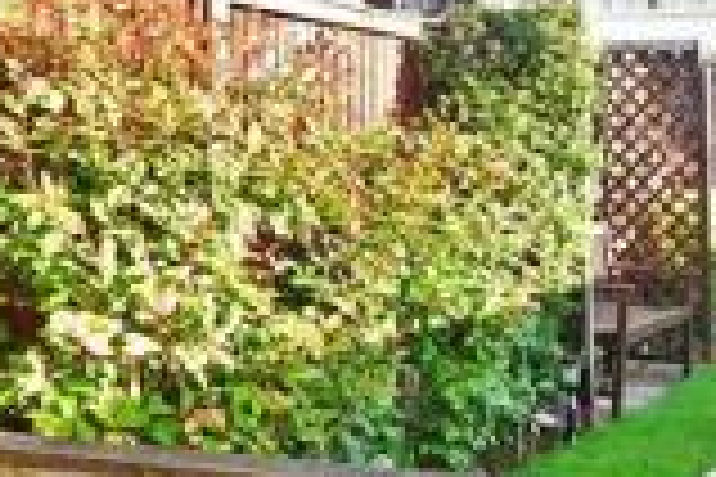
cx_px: 684
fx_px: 1233
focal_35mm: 62
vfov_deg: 21.8
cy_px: 142
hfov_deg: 30.5
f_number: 8
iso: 160
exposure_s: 1/20
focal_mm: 10
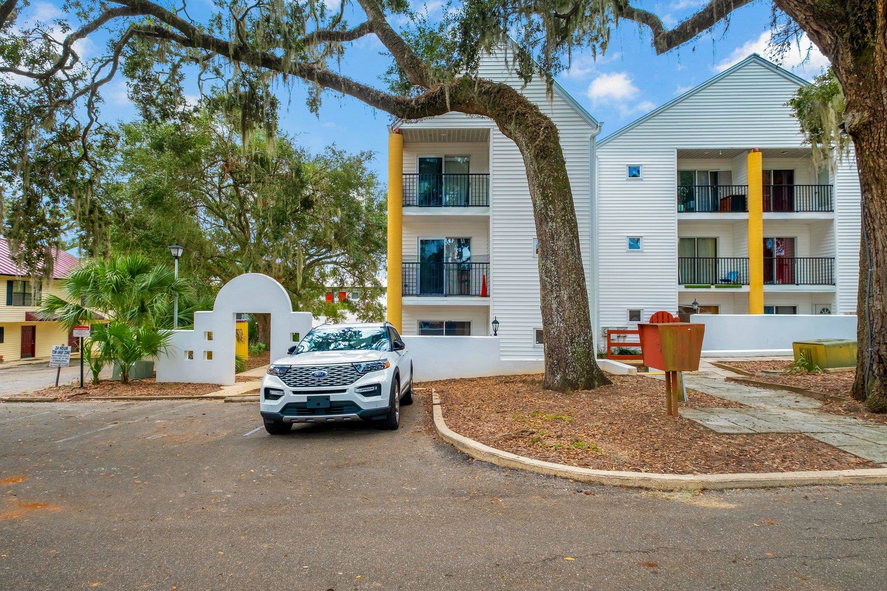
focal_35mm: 17
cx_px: 444
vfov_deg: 70.4
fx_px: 419
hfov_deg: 93.3
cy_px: 296
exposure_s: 1/200
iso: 400
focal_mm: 11
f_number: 8
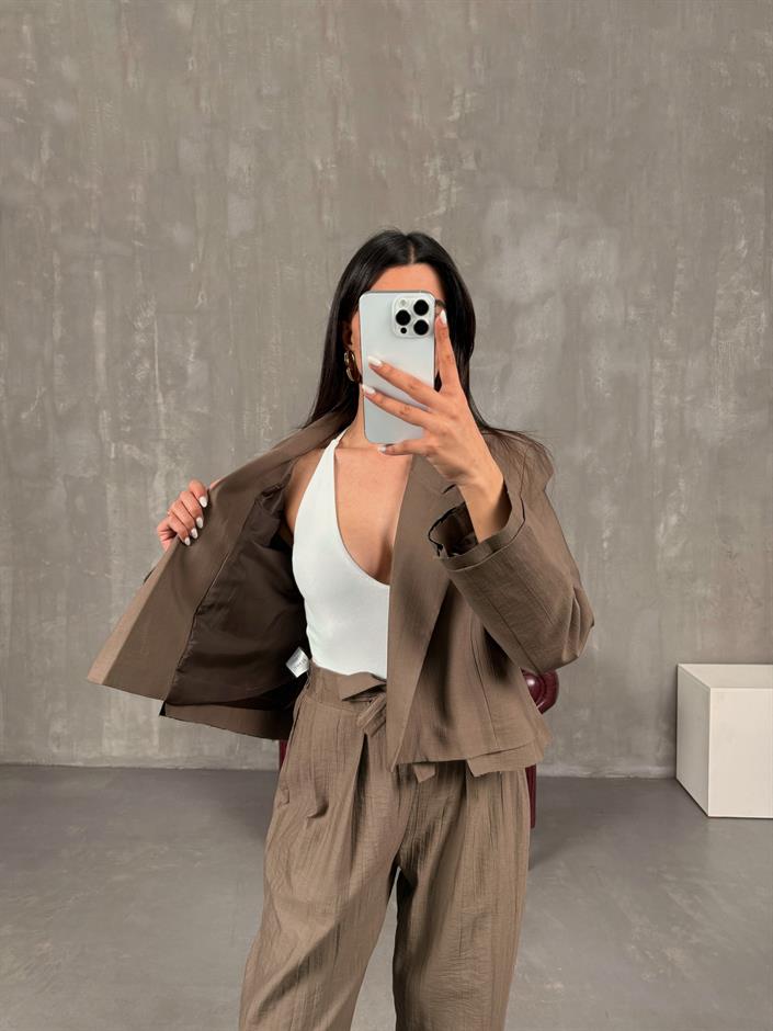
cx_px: 386
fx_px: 715
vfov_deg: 71.6
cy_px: 516
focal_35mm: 24
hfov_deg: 56.8
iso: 160
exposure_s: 1/121
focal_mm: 6.76
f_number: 1.78
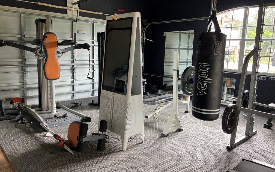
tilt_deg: -8.8
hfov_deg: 66.5
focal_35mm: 28
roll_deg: -1.8
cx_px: 139
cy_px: 78
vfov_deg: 44.5
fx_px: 210
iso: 125
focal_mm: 5.7
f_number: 1.5
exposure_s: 1/114
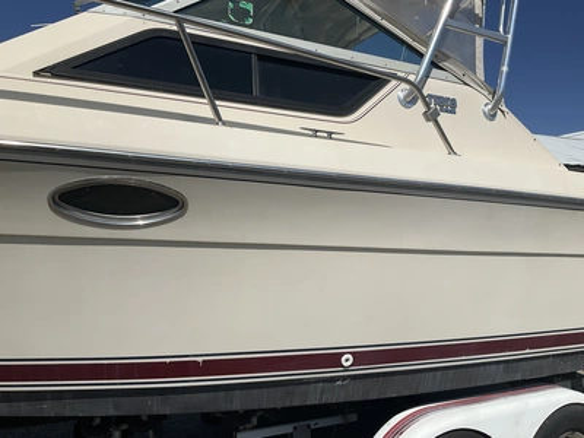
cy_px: 219
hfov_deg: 61.7
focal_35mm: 29
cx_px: 292
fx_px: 489
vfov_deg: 48.2
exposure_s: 1/4785
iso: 25
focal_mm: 3
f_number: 1.8
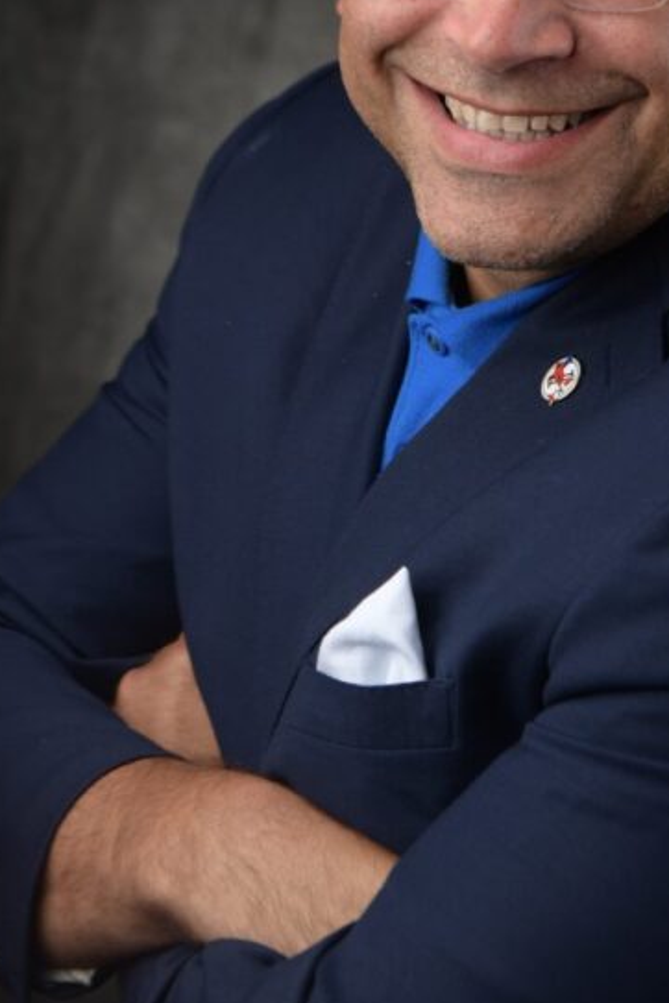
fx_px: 5543
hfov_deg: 6.9
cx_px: 490
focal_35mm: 199
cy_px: 307
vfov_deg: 10.3
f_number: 7.1
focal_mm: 75
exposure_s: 1/125
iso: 100
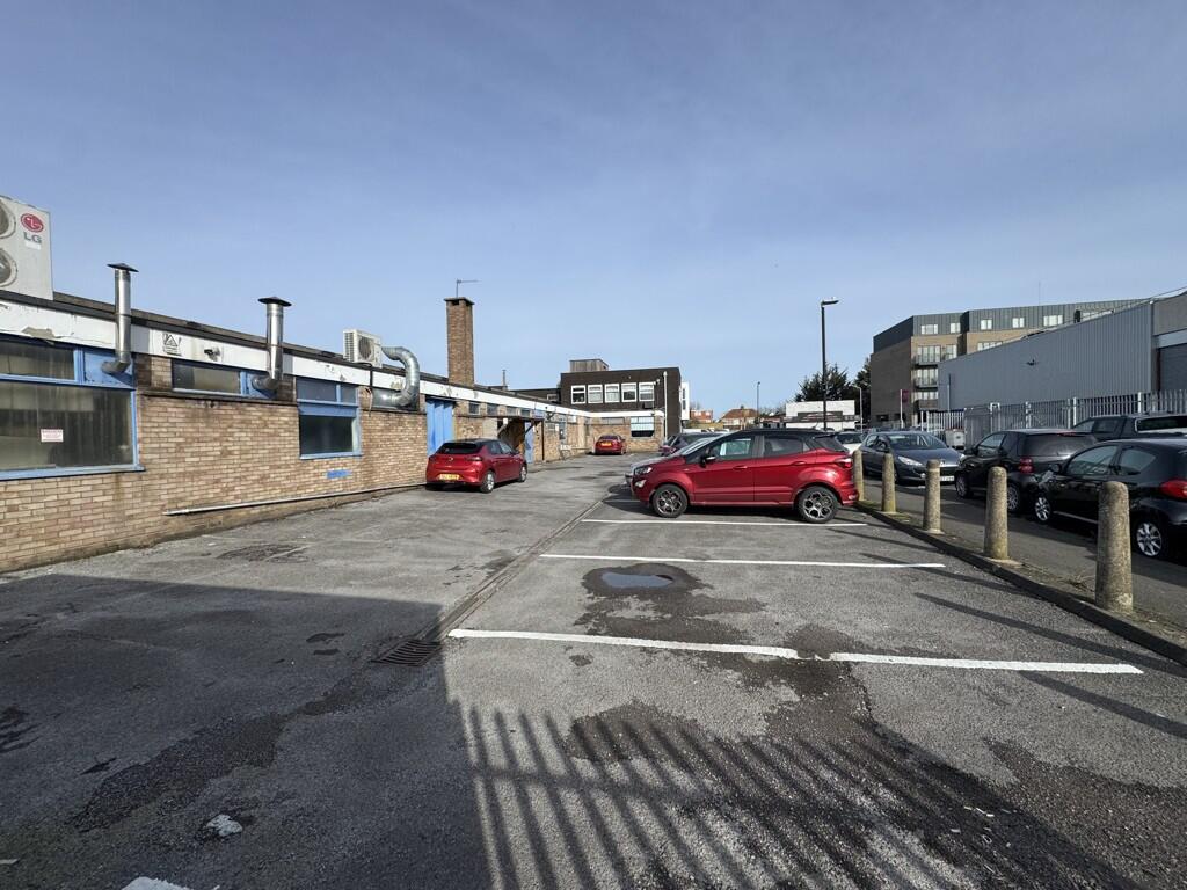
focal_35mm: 14
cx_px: 594
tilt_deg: -1.2
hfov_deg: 102.1
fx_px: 480
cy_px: 445
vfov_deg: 85.7
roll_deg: +1.5
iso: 50
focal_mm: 2.22
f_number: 2.2
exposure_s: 1/2273
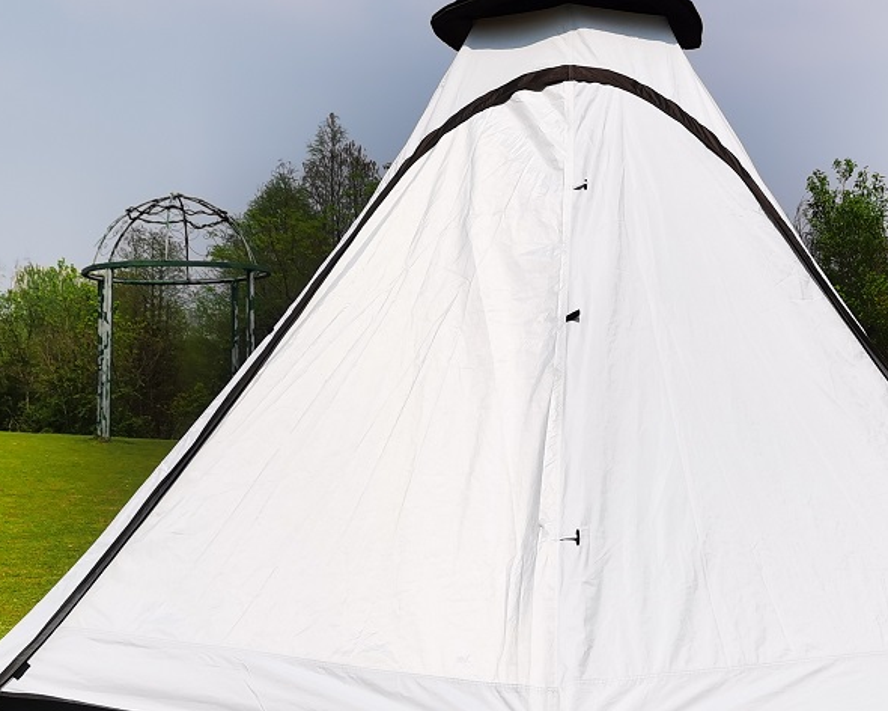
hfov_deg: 35.1
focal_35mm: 53
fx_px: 1393
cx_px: 564
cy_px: 288
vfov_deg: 28.6
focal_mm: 5.56
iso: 50
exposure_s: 1/6897
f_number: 1.6
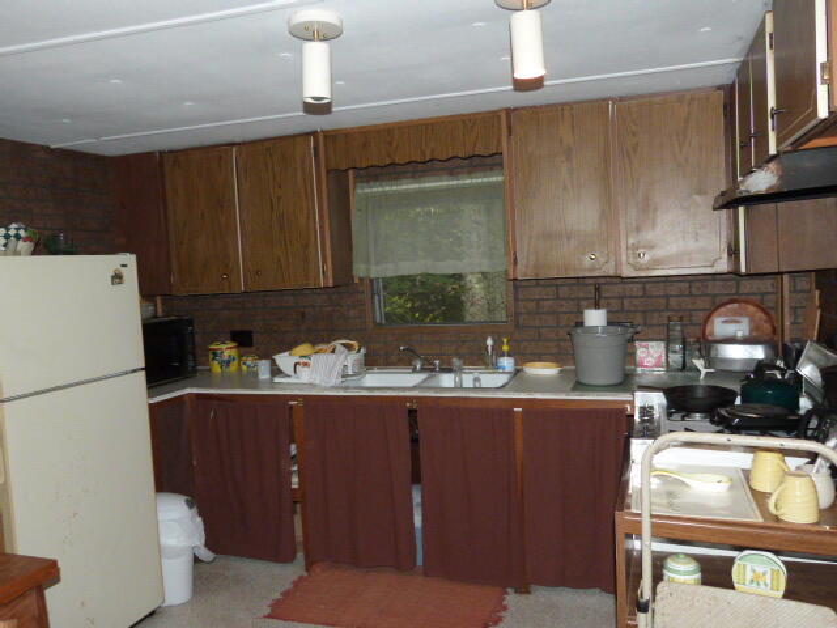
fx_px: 725
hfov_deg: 60.0
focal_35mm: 30
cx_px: 418
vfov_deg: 46.8
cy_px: 314
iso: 400
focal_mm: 5.2
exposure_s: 1/250
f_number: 2.9
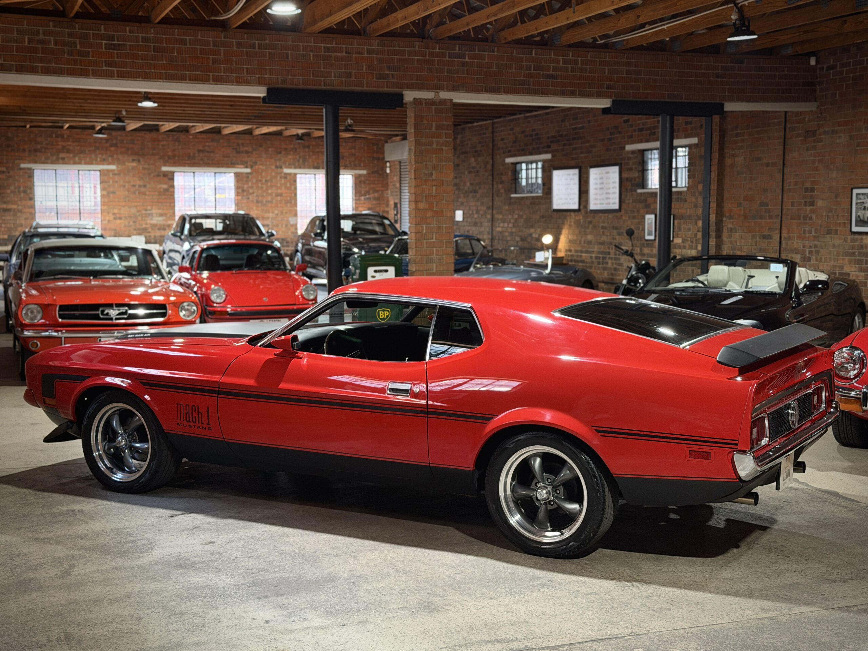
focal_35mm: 48
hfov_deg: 39.7
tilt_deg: -5.6
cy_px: 326
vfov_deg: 30.3
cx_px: 434
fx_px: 1204
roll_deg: +0.0
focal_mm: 6.76
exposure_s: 1/50
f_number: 1.78
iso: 250
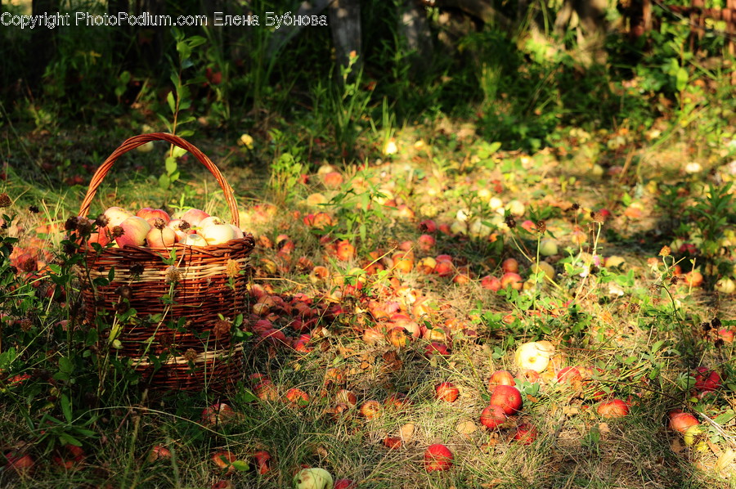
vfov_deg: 13.0
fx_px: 2144
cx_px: 368
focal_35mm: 105
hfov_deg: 19.5
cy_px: 244
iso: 200
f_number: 6.3
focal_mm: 70
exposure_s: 1/160
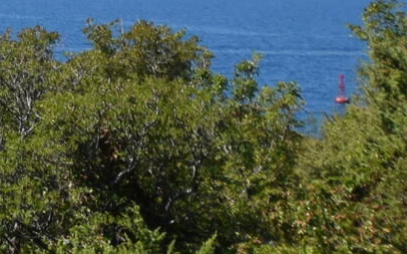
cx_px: -739
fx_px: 2396
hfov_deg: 8.4
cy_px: -246
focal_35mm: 216
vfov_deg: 5.9
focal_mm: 24
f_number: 9
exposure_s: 1/320
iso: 200
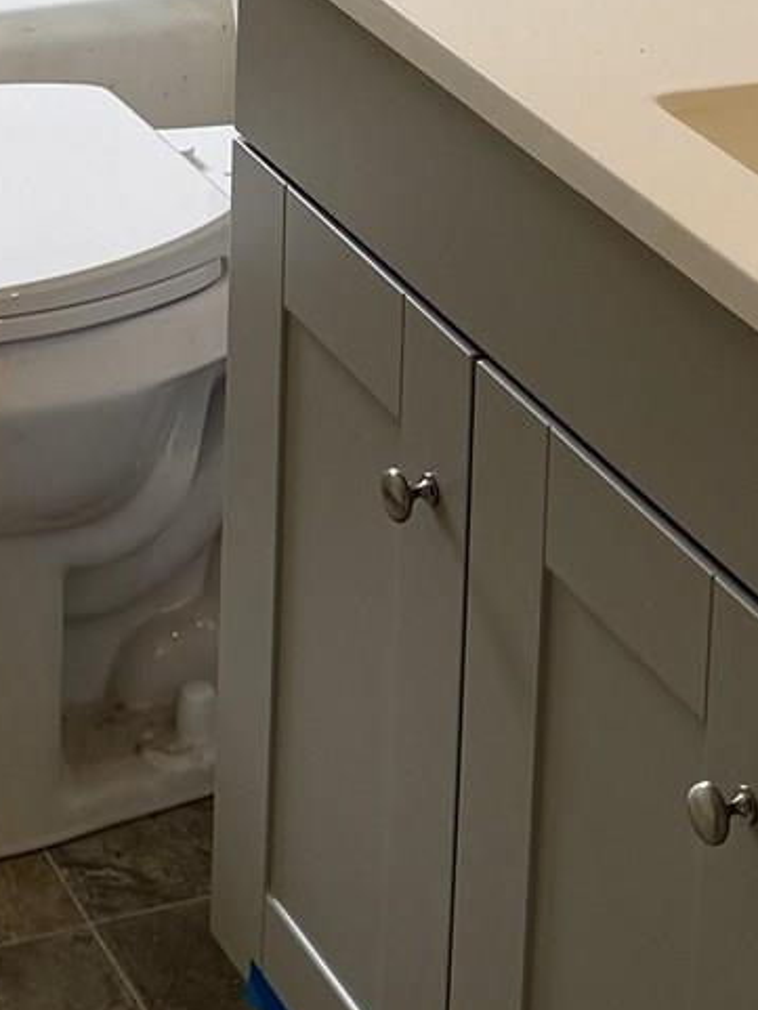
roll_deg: -0.3
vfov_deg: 15.4
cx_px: -31
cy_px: -647
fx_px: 3356
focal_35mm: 115
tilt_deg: -10.0
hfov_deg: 12.7
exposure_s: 1/176
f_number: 1.78
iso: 100
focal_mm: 6.76
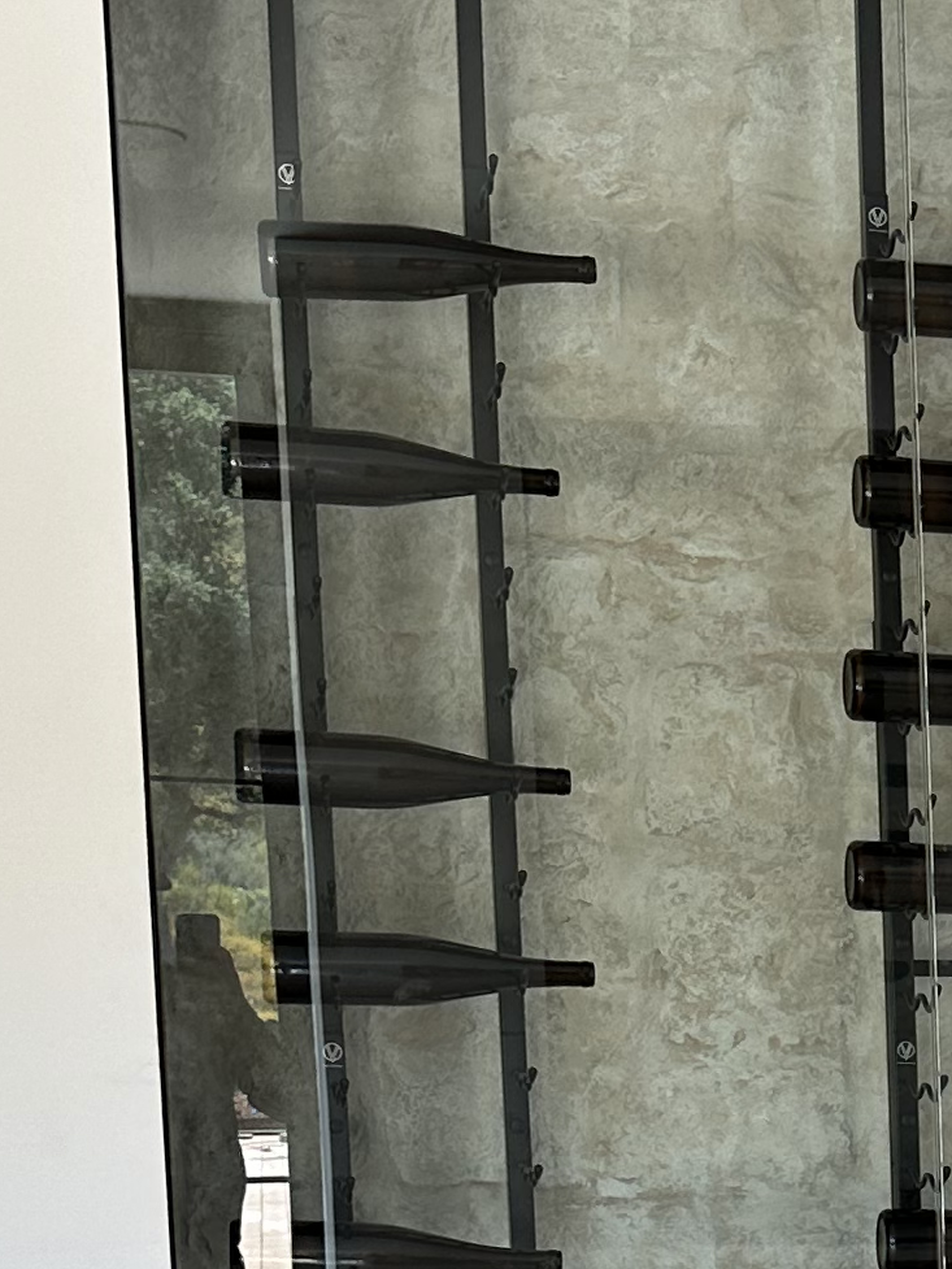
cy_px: 1489
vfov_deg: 18.8
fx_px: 3629
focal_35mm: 99
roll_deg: -2.2
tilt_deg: -8.3
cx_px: 1531
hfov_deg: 13.8
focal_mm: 6.86
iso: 64
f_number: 1.78
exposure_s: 1/153
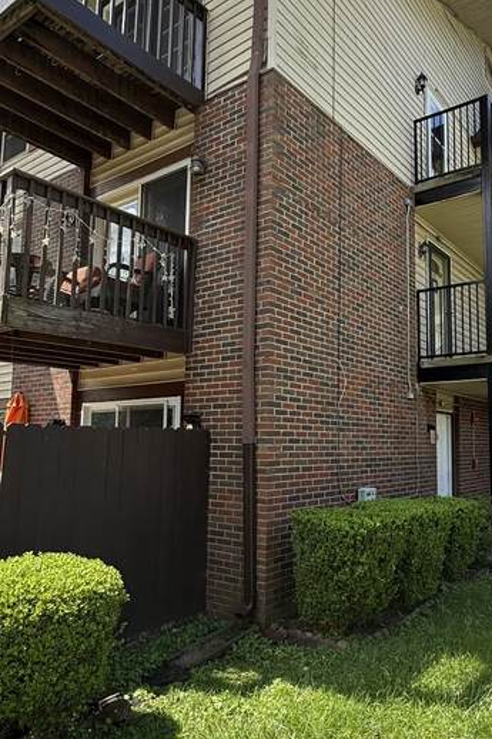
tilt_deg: +6.5
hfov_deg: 47.5
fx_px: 554
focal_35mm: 27
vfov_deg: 67.4
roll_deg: -1.4
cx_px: 308
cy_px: 387
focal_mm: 2.22
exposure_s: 1/353
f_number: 2.2
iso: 50
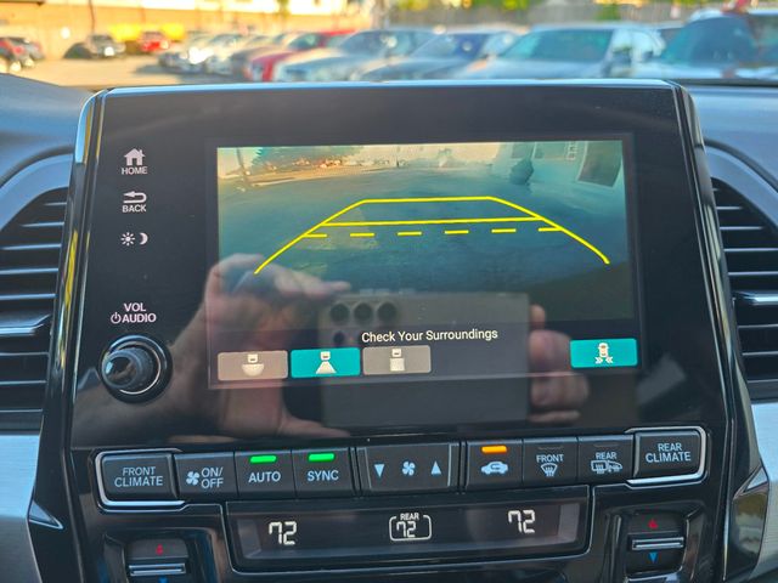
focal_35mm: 23
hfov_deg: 73.9
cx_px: 389
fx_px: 517
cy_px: 292
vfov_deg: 58.9
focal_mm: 6.3
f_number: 1.7
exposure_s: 1/50
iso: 40
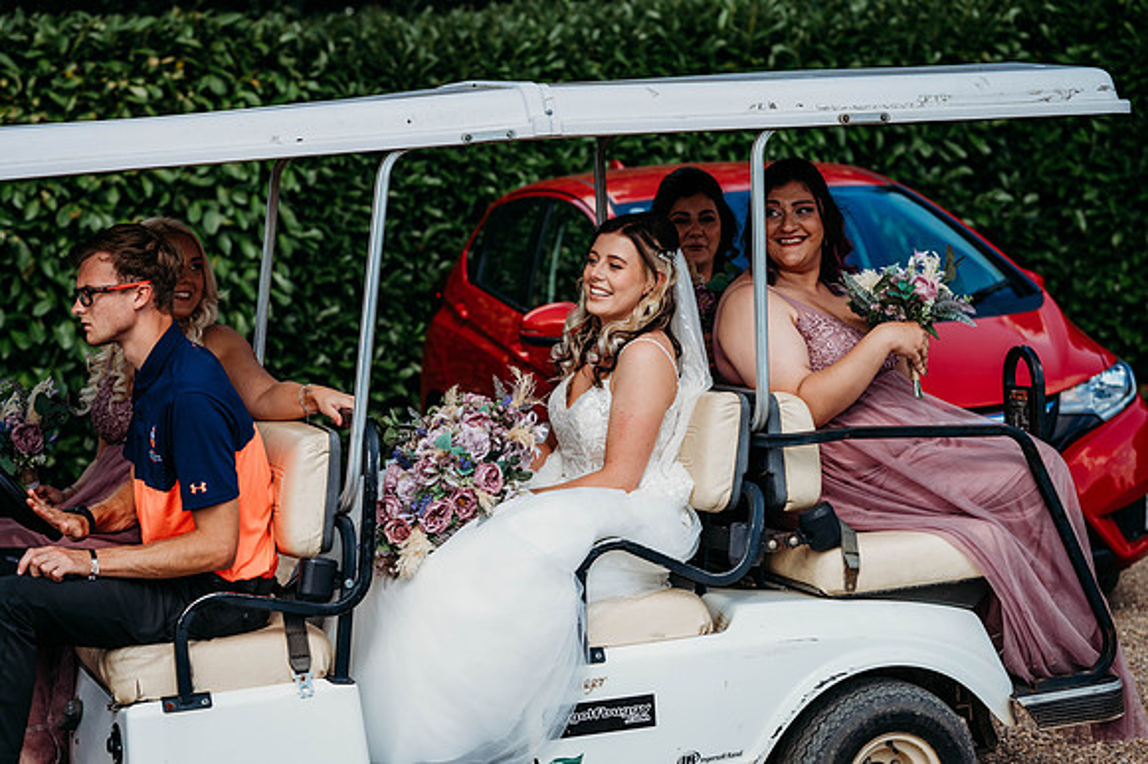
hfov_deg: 23.9
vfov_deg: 16.1
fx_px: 2709
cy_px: 382
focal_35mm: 85
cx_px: 574
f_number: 3.5
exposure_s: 1/1250
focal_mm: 85
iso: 100
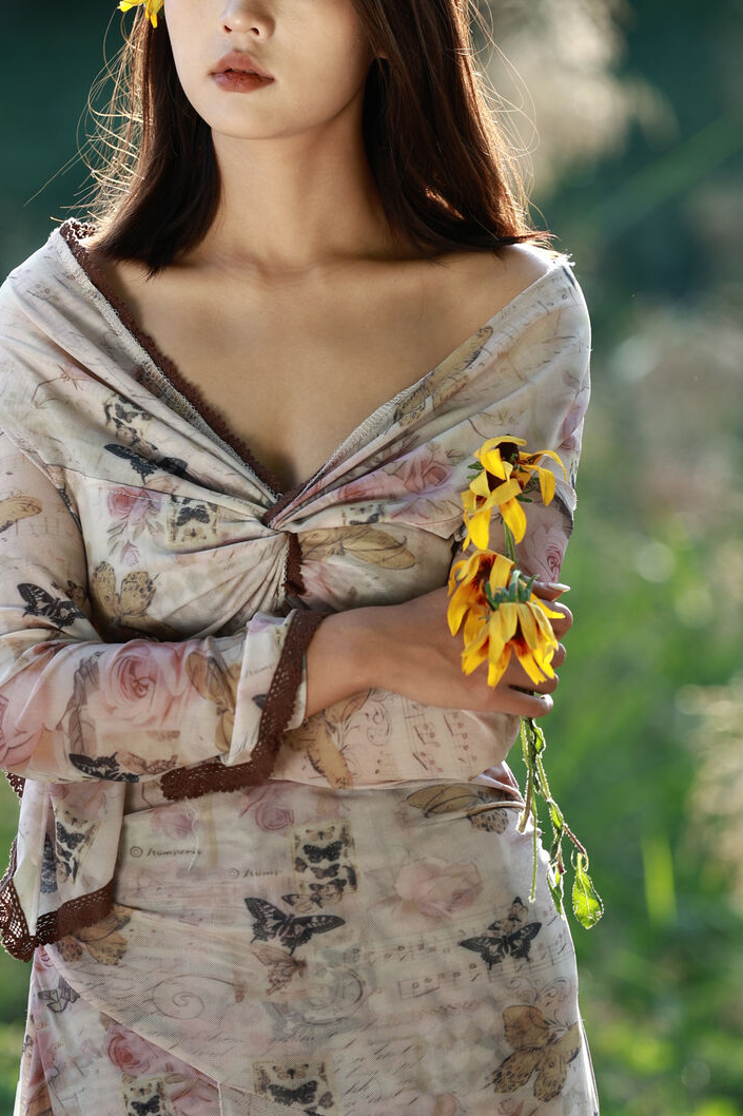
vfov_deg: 9.0
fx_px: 7060
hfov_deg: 6.0
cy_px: 527
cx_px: 326
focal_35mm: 228
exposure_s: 1/320
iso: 100
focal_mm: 135
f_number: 2.8
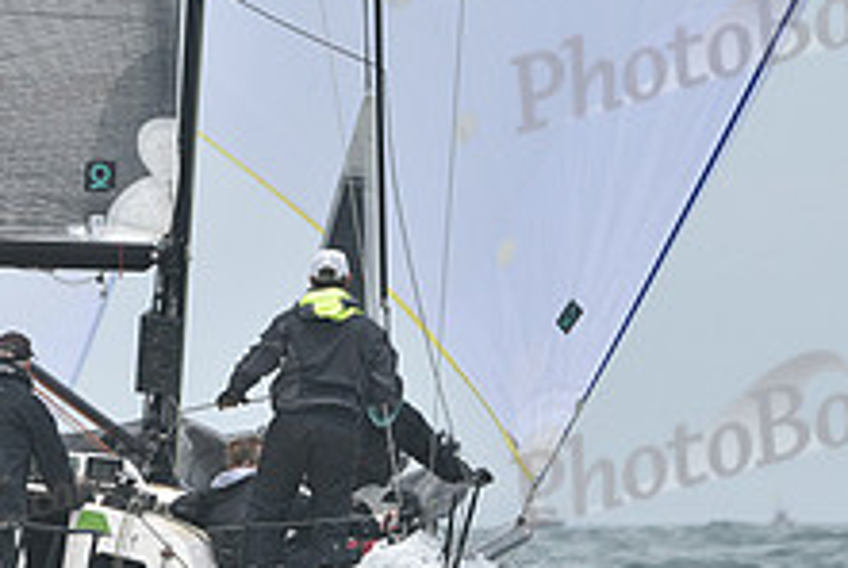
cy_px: 286
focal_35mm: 892
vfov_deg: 1.5
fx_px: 21039
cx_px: 315
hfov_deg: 2.3
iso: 320
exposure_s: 1/1000
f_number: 8
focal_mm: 340
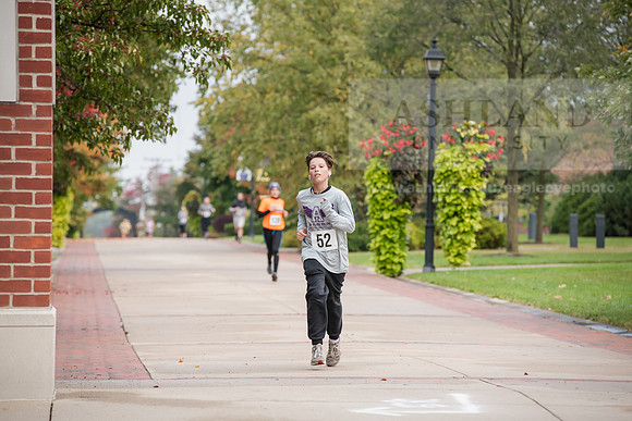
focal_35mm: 200
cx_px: 316
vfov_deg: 6.9
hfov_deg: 10.3
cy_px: 210
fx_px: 3512
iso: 640
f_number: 5.6
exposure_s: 1/400
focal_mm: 200
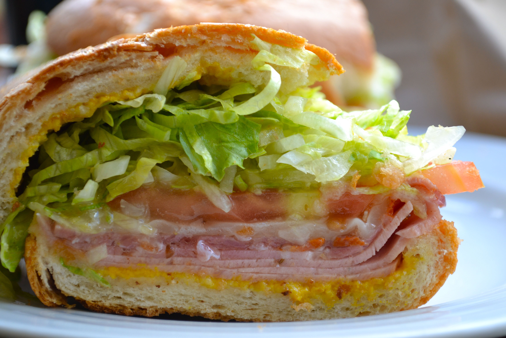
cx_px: 253
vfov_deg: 18.9
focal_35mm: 72
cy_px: 169
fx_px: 1012
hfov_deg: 28.1
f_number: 5.6
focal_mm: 48
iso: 400
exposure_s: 1/60
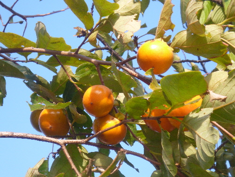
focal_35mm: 133
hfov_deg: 14.8
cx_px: 118
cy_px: 88
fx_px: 903
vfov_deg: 11.1
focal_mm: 21.5
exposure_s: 1/125
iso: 200
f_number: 5.9
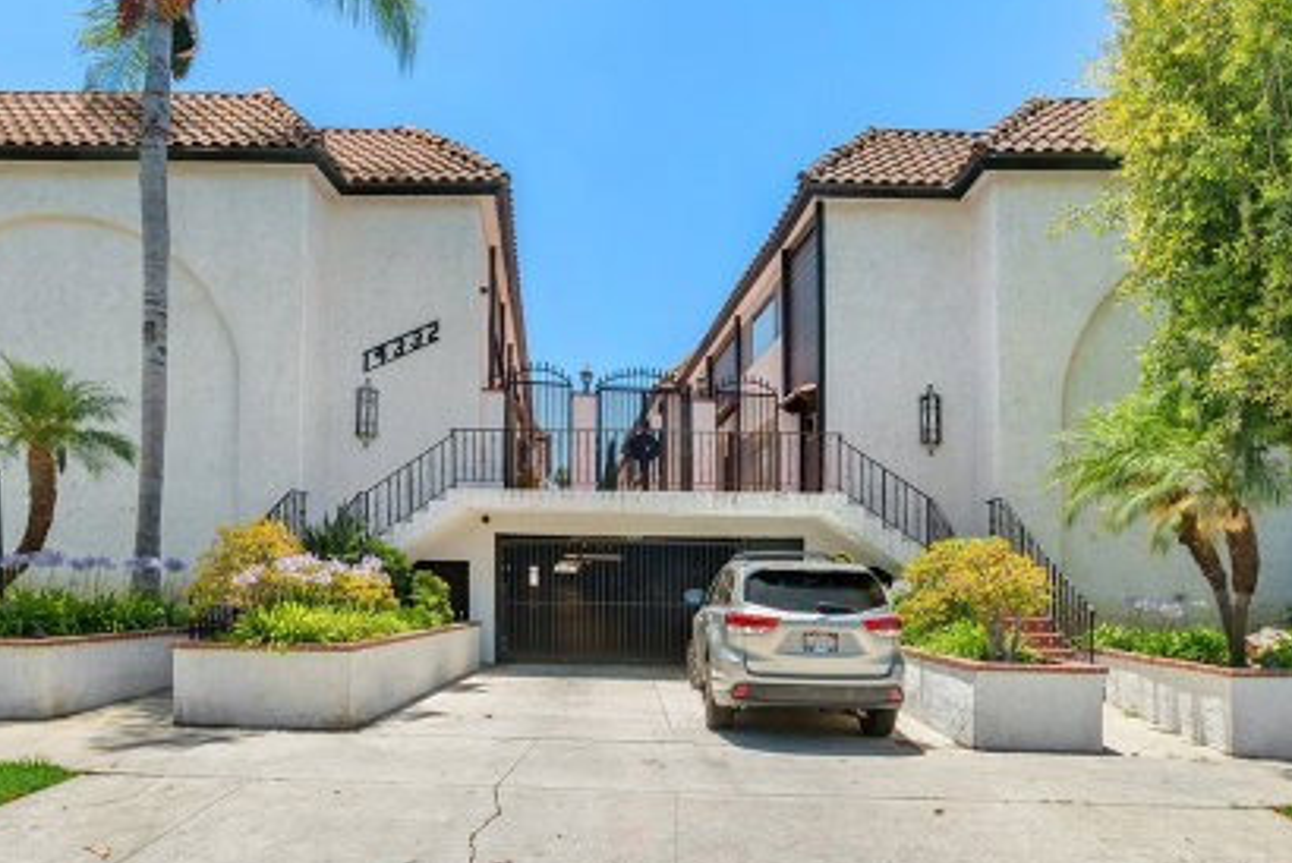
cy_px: 466
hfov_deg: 83.9
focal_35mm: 20
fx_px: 718
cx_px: 668
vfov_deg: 61.9
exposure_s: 1/8
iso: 100
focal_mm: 16
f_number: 10
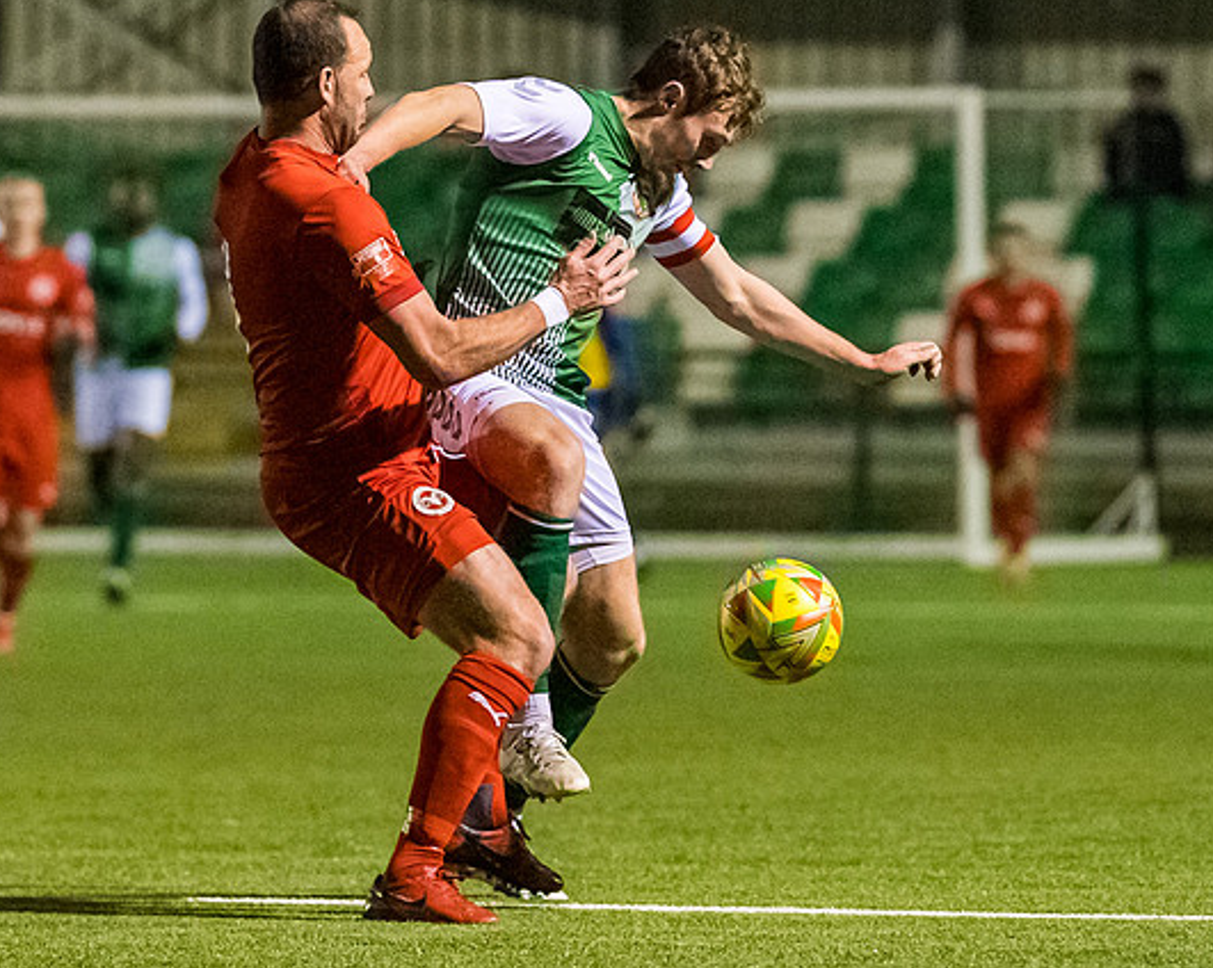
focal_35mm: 424
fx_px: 15210
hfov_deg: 4.6
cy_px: 430
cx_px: 494
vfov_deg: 3.6
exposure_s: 1/1000
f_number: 3.2
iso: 6400
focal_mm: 180
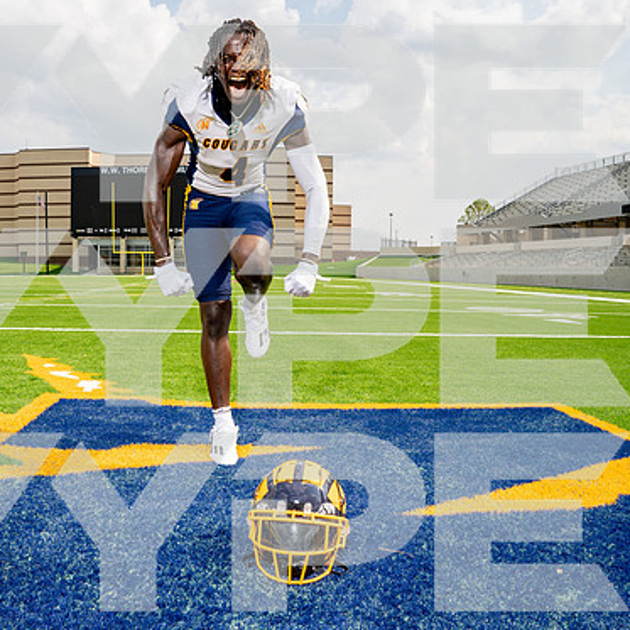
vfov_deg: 59.1
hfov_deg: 57.6
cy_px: 318
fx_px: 556
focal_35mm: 27
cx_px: 204
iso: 100
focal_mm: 20
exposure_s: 1/250
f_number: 8
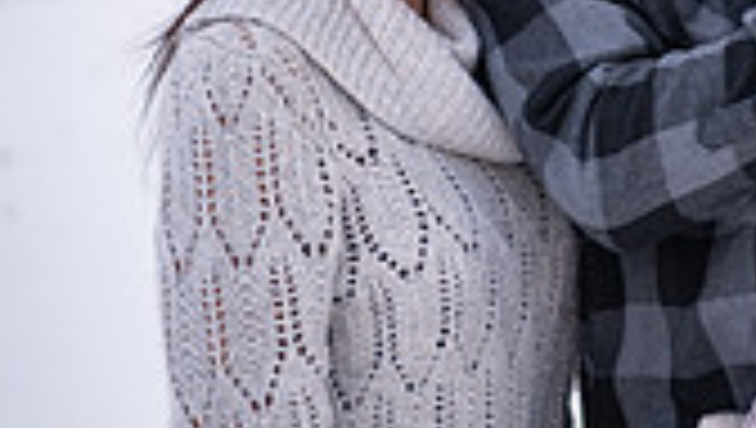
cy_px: -144
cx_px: 614
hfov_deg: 13.9
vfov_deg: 7.8
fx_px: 3091
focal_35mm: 154
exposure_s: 1/640
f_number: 2.8
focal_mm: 55
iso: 200
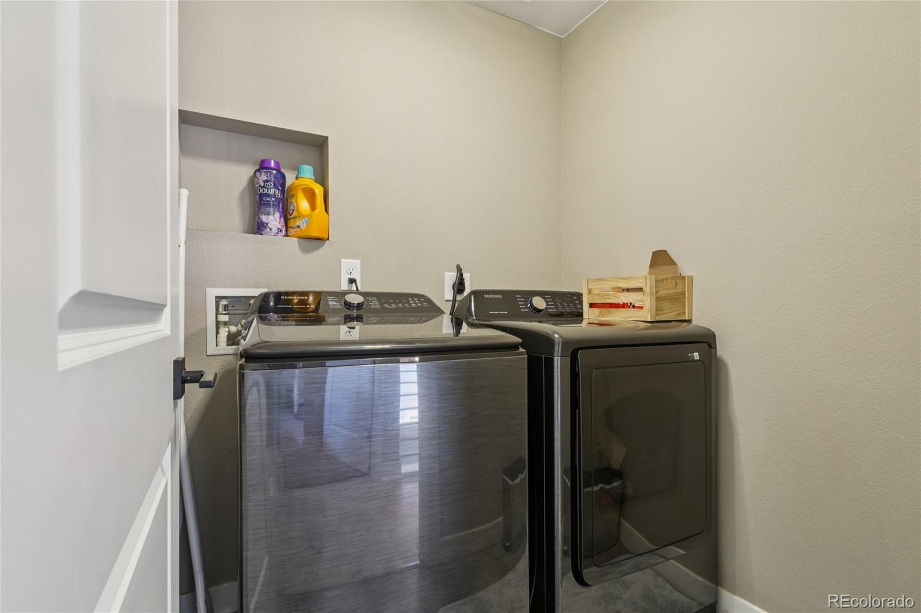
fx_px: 422
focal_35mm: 16
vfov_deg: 72.0
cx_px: 460
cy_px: 306
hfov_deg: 95.0
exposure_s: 1/3.33
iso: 400
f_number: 8
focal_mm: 11
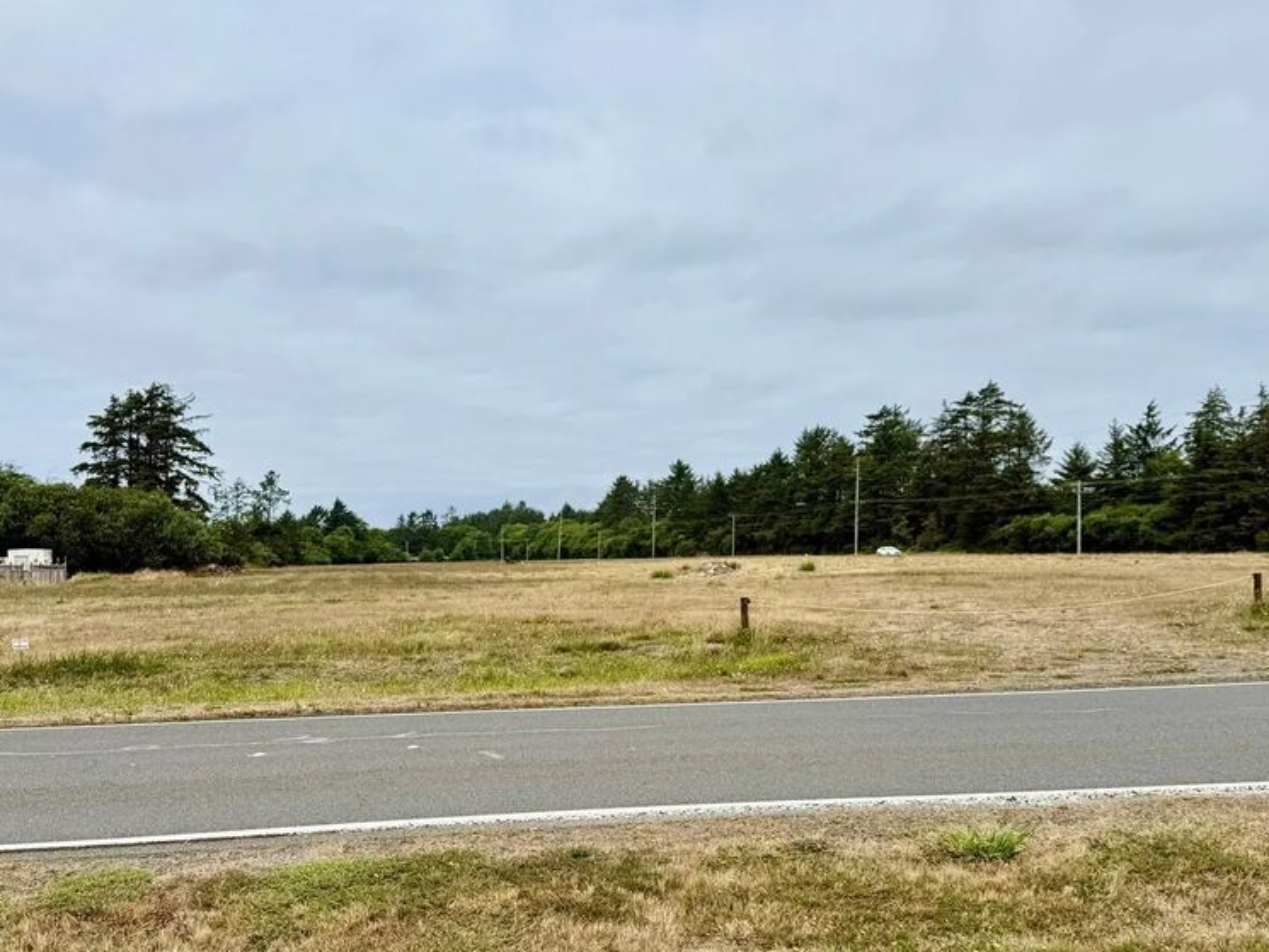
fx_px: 1210
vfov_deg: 42.8
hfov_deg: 55.2
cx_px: 572
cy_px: 567
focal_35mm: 33
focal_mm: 6.76
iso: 80
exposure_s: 1/4975
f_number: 1.78
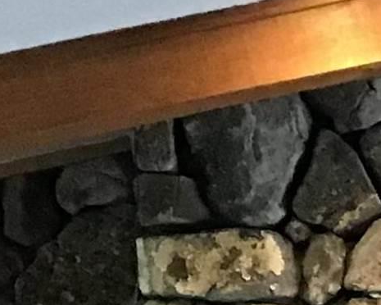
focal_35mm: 200
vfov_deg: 7.4
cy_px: 635
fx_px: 2255
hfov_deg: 8.7
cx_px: 928
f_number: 2.4
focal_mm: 3.3
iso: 250
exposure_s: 1/30
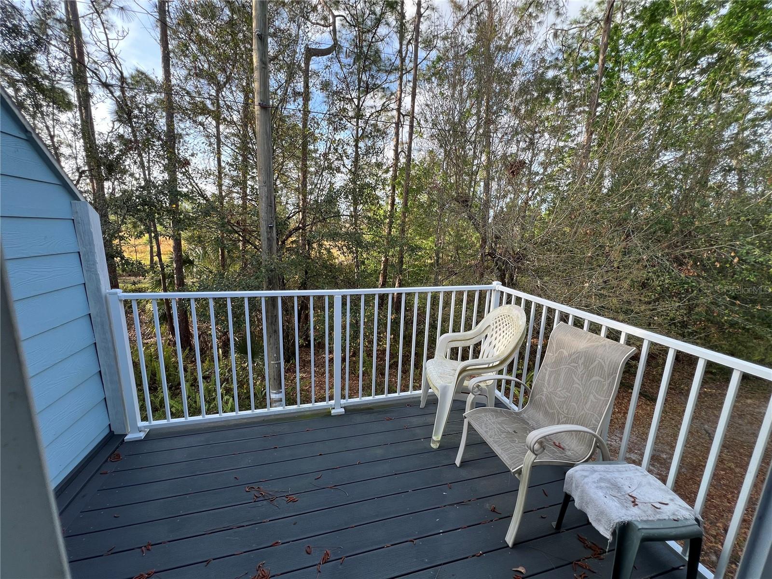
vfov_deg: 89.9
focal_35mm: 13
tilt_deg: -12.0
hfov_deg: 106.2
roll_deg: -1.6
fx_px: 290
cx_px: 386
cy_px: 290
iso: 32
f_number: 1.8
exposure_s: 1/153
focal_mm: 1.57
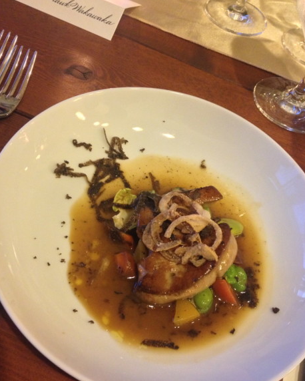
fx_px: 417
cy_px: 202
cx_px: 153
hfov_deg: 40.2
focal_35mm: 37
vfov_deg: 49.0
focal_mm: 4.28
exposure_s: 1/15
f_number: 2.4
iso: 400
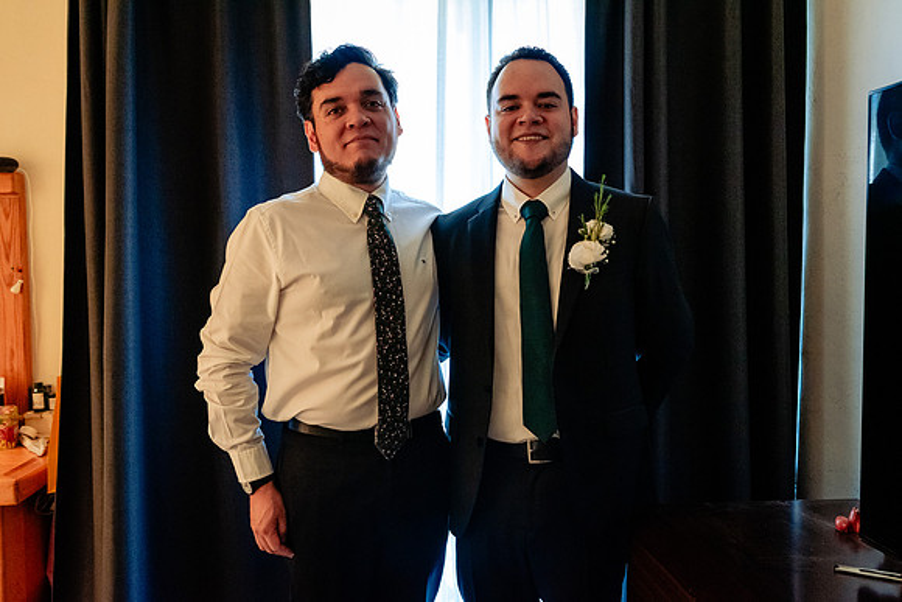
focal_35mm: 31
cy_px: 301
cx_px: 451
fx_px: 785
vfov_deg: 41.9
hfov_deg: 59.7
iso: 4000
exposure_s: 1/125
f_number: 4
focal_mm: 31
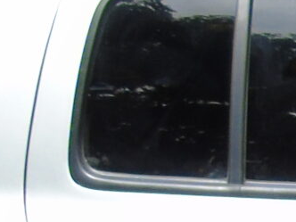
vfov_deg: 7.5
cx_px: 737
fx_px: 1650
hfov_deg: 9.1
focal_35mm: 193
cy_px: 366
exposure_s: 1/640
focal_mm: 4.4
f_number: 3.4
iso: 80
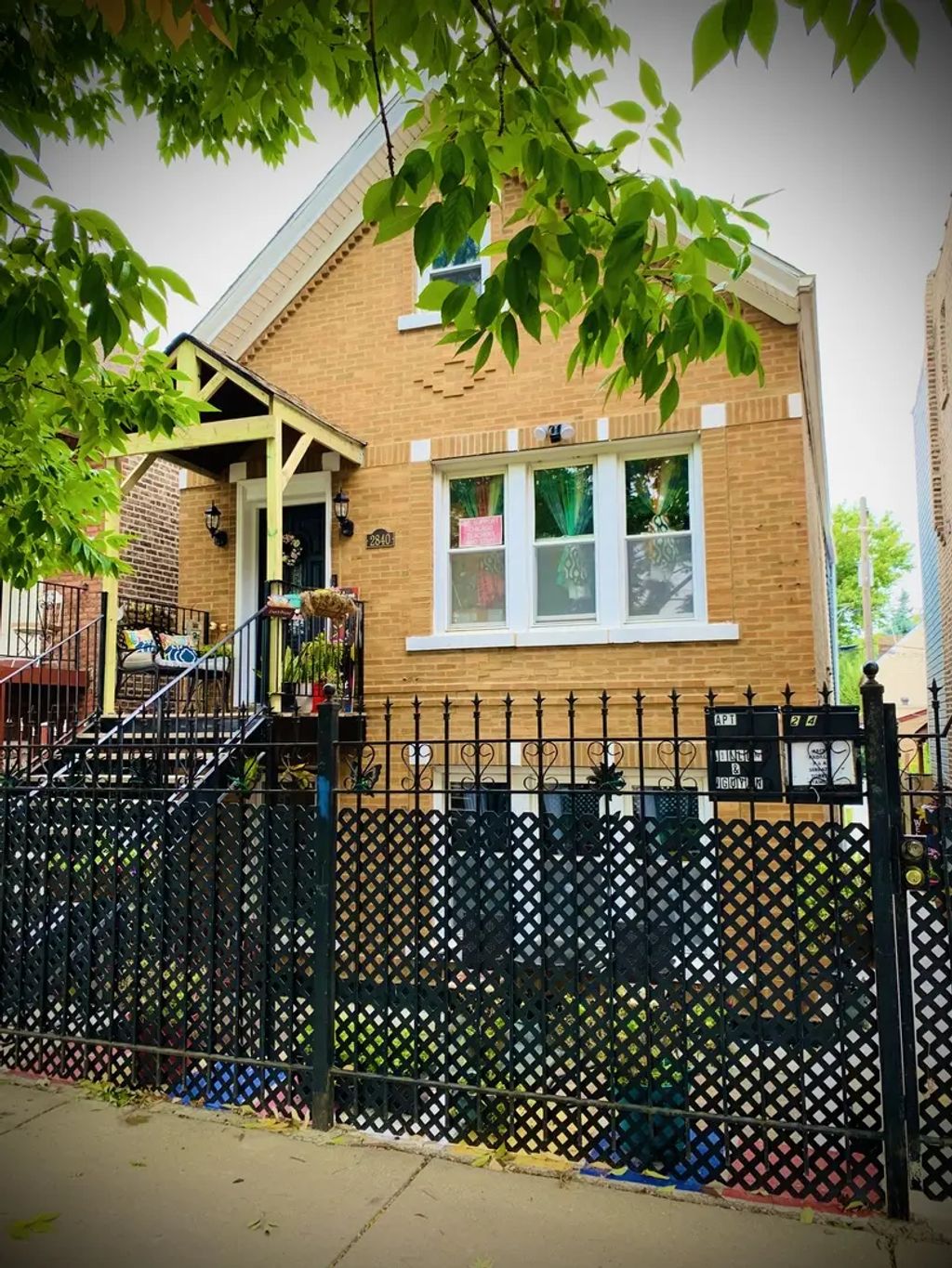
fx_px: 953
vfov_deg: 67.3
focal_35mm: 26
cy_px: 634
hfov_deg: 53.1
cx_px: 476
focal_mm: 4.25
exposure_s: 1/121
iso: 32
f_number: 1.8
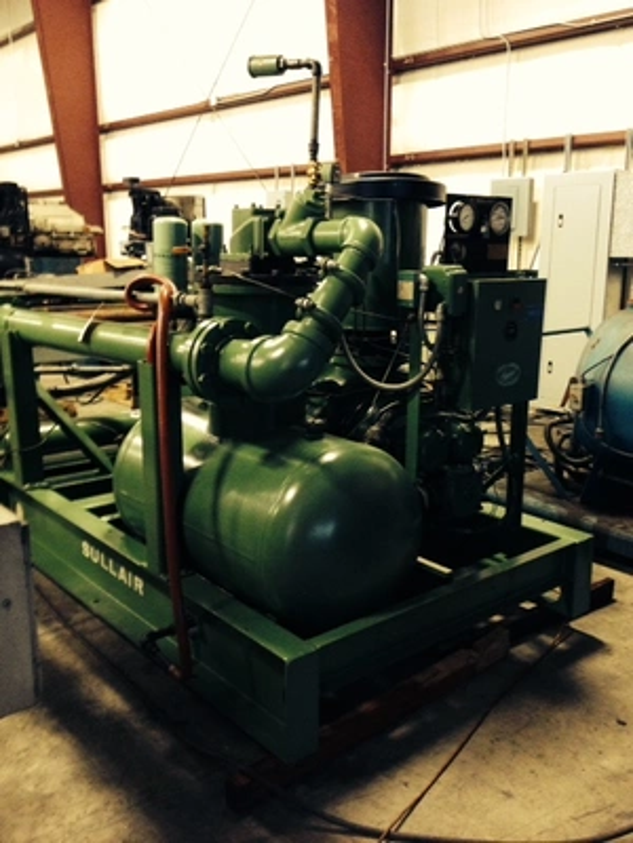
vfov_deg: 52.6
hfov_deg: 40.7
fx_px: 853
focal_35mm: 35
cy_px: 422
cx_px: 316
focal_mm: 4.28
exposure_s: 1/20
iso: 400
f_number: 2.4
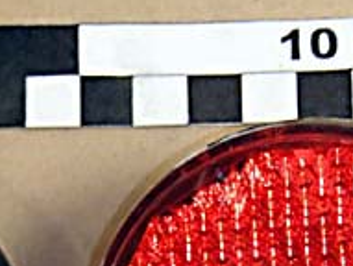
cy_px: 393
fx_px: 2186
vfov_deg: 6.9
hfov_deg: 9.2
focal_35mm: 214
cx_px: 28
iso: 400
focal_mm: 11.43
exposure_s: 1/60
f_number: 5.4
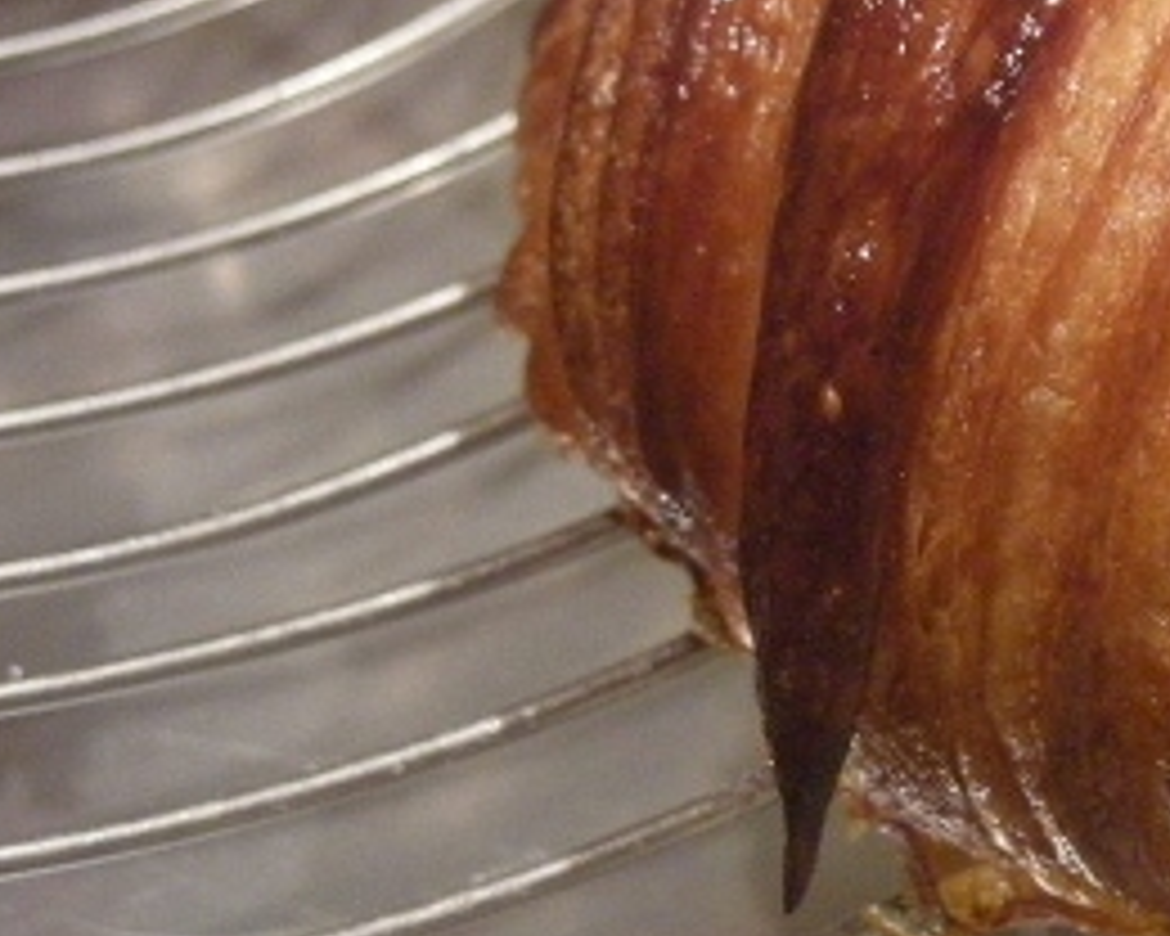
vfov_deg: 9.0
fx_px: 5921
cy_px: 248
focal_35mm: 171
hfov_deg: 11.2
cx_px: 1179
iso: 400
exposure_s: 1/18.5
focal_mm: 12.3
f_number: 3.9
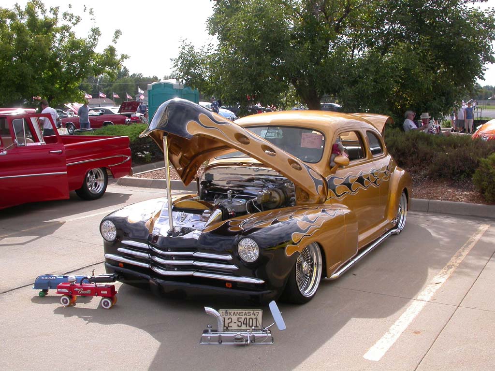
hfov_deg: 49.0
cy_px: 186
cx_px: 248
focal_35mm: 38
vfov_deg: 37.7
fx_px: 543
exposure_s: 1/295
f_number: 6.7
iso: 100
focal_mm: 7.85
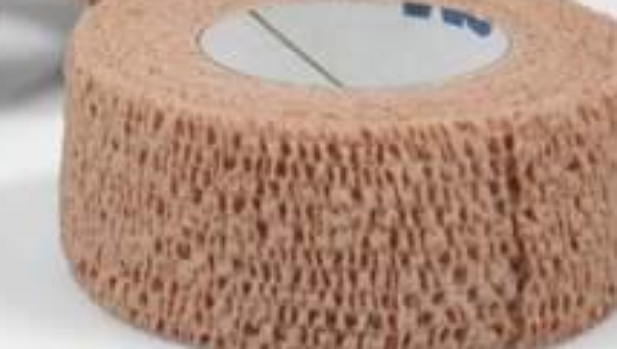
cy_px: 4
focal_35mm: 461
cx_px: 63
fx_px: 7559
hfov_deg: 4.7
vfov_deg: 2.6
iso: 800
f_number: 5.6
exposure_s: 1/80
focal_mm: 105
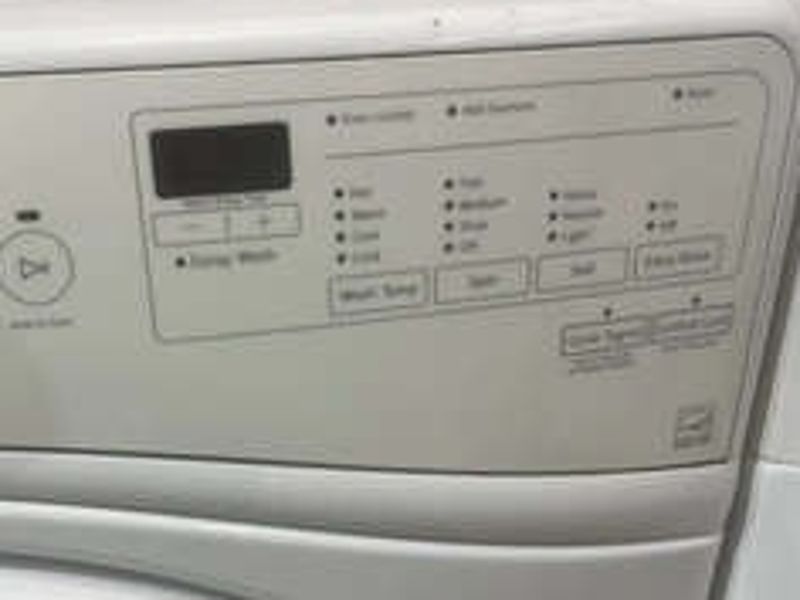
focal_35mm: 44
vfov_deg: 32.4
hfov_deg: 42.6
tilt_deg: -35.0
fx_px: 1017
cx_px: 298
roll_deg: +4.3
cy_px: 431
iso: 100
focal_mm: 5.1
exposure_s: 1/120
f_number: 1.6
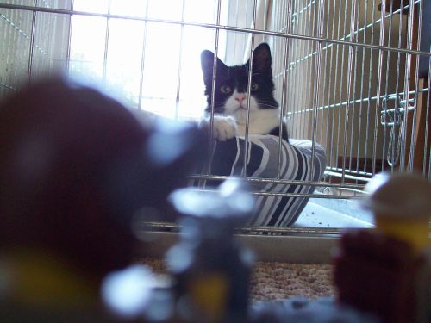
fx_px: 448
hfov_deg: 51.4
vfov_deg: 39.7
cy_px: 162
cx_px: 216
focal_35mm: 36
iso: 160
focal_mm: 6
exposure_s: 1/20
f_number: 2.7
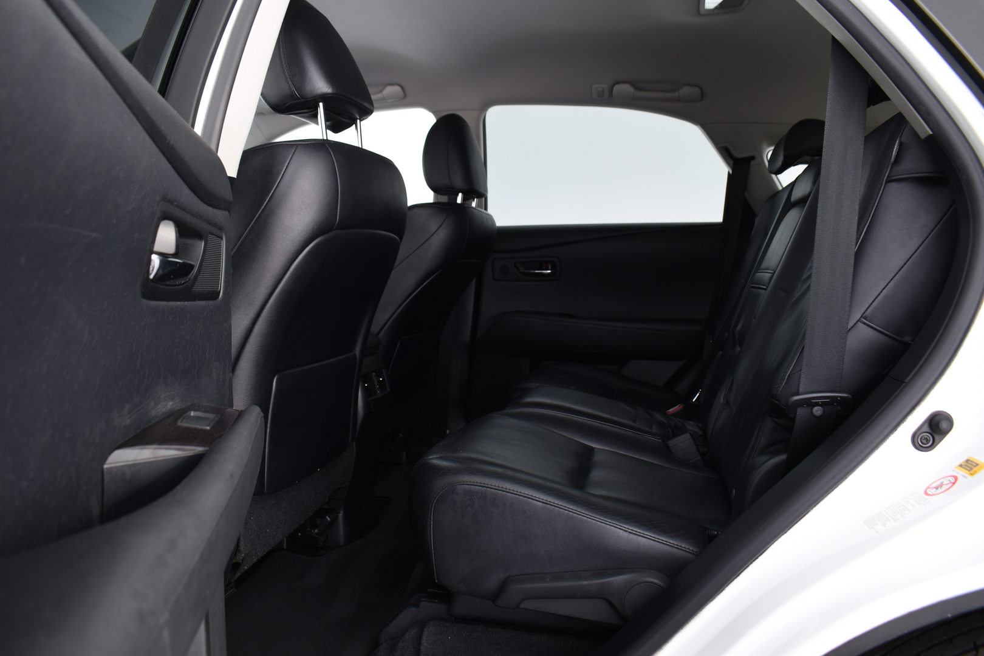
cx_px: 492
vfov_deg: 47.9
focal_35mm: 27
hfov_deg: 67.4
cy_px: 328
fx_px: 738
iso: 100
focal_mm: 18
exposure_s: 2
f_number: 5.6
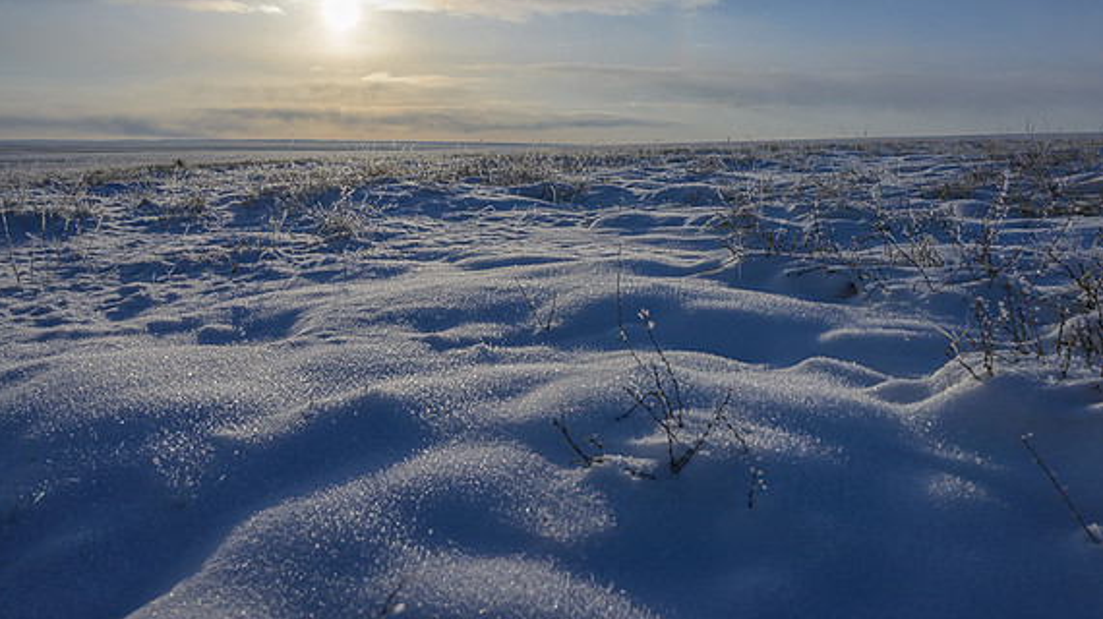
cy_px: 203
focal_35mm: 30
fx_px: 877
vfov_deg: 38.4
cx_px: 616
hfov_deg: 64.1
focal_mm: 25
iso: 100
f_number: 11
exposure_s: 1/1600
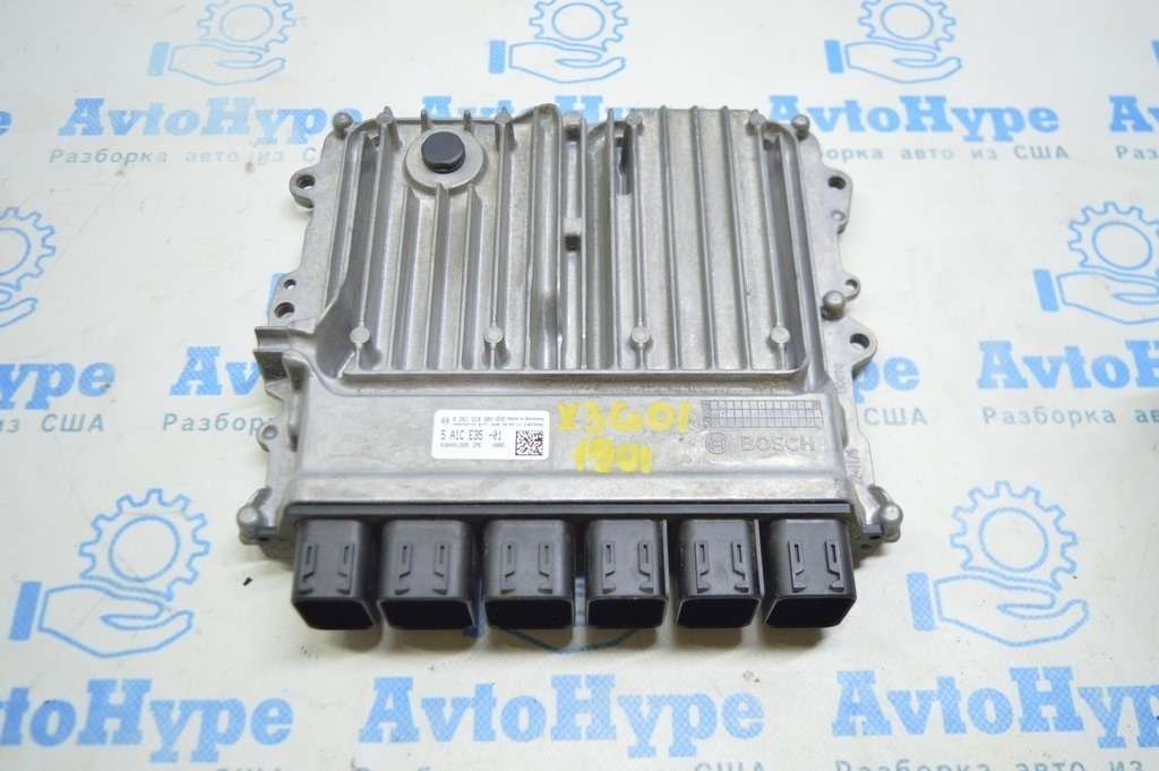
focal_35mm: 34
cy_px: 386
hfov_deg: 55.1
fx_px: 1110
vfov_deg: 38.3
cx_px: 580
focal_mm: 23
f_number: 3.8
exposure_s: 1/40
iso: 400
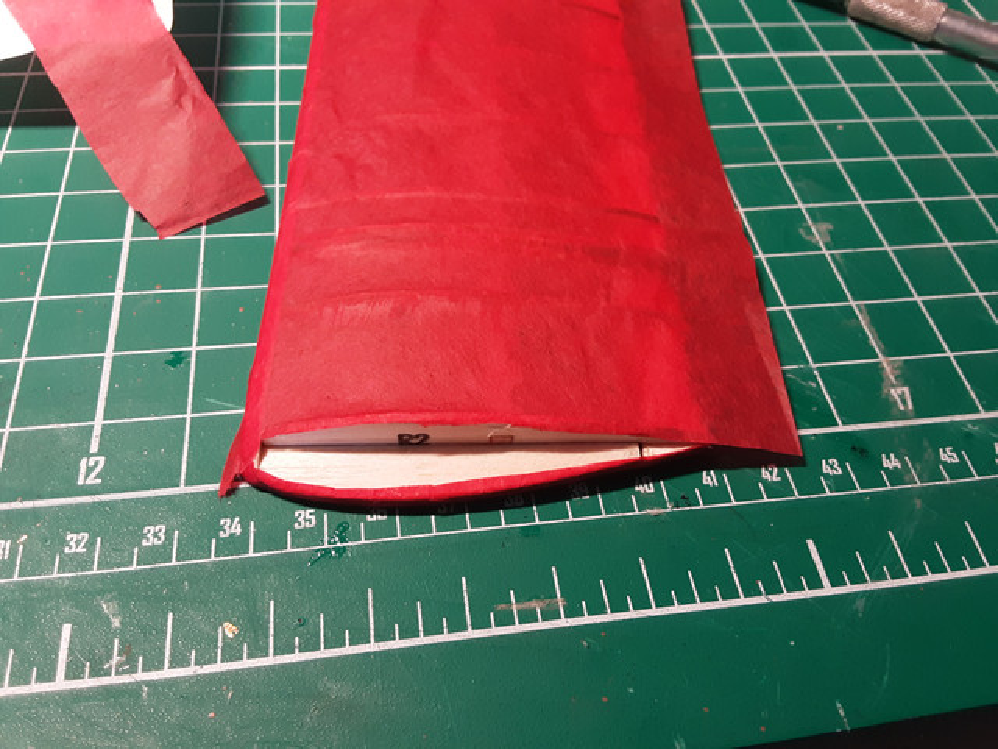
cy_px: 374
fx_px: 778
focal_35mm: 27
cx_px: 499
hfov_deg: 65.3
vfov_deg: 51.4
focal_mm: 2.91
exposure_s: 1/40
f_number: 1.9
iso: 160
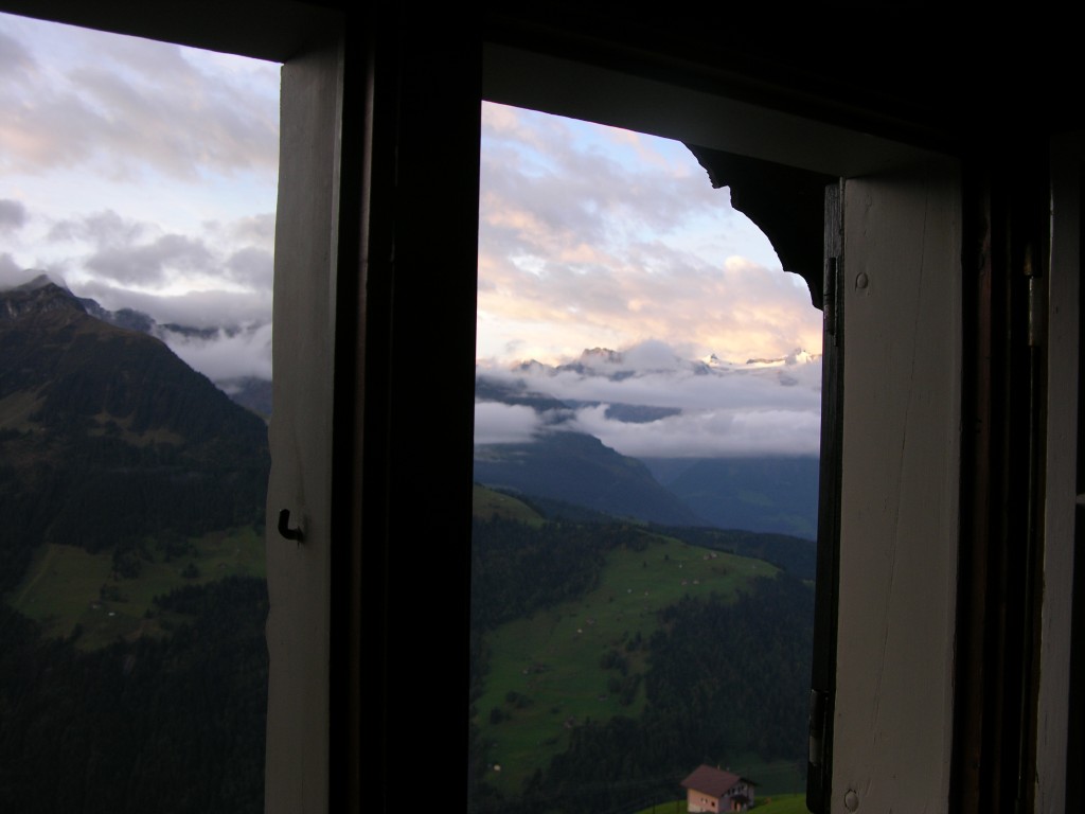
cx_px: 542
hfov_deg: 52.6
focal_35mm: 35
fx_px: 1097
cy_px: 407
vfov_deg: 40.7
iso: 50
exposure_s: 1/68.2
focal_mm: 8.9
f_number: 3.2
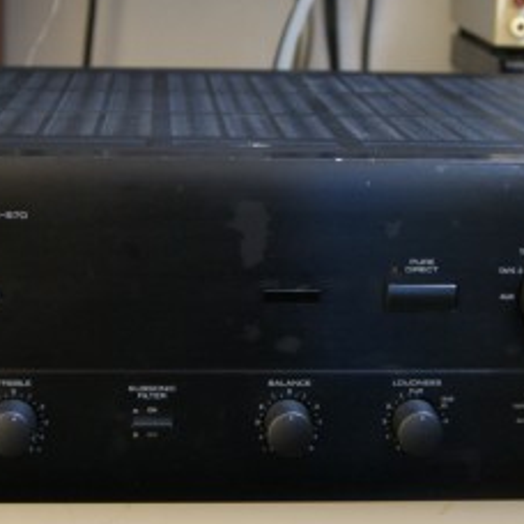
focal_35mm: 86
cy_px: 232
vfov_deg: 20.2
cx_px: 260
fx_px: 1473
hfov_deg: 20.2
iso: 400
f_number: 4
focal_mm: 24
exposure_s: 1/13
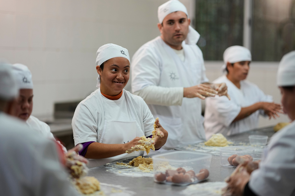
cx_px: 148
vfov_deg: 16.1
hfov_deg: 23.9
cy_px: 98
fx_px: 696
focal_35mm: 85
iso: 500
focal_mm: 85
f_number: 1.4
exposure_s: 1/250
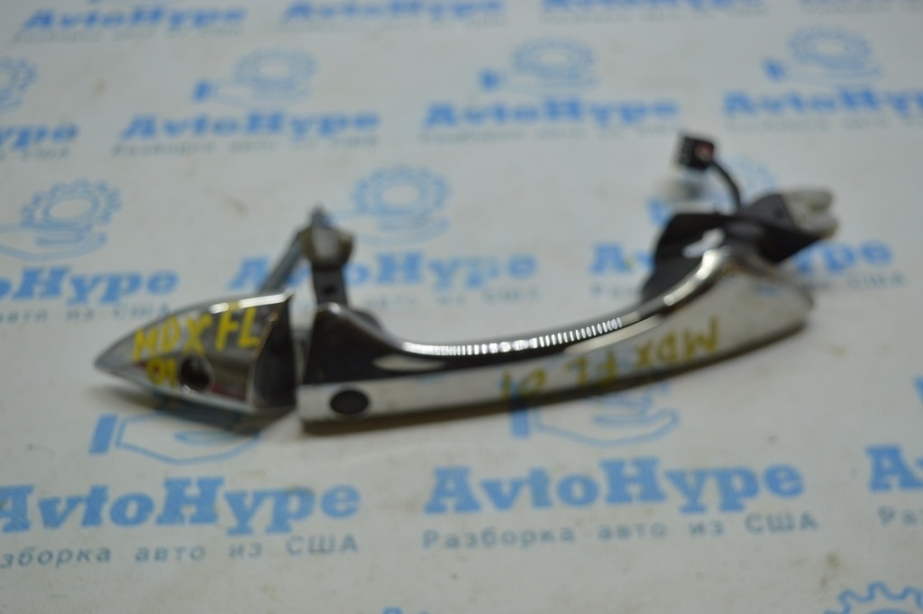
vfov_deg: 28.9
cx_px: 462
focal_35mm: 46
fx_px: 1191
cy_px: 307
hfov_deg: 42.4
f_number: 4.2
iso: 400
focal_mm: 31
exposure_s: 1/125
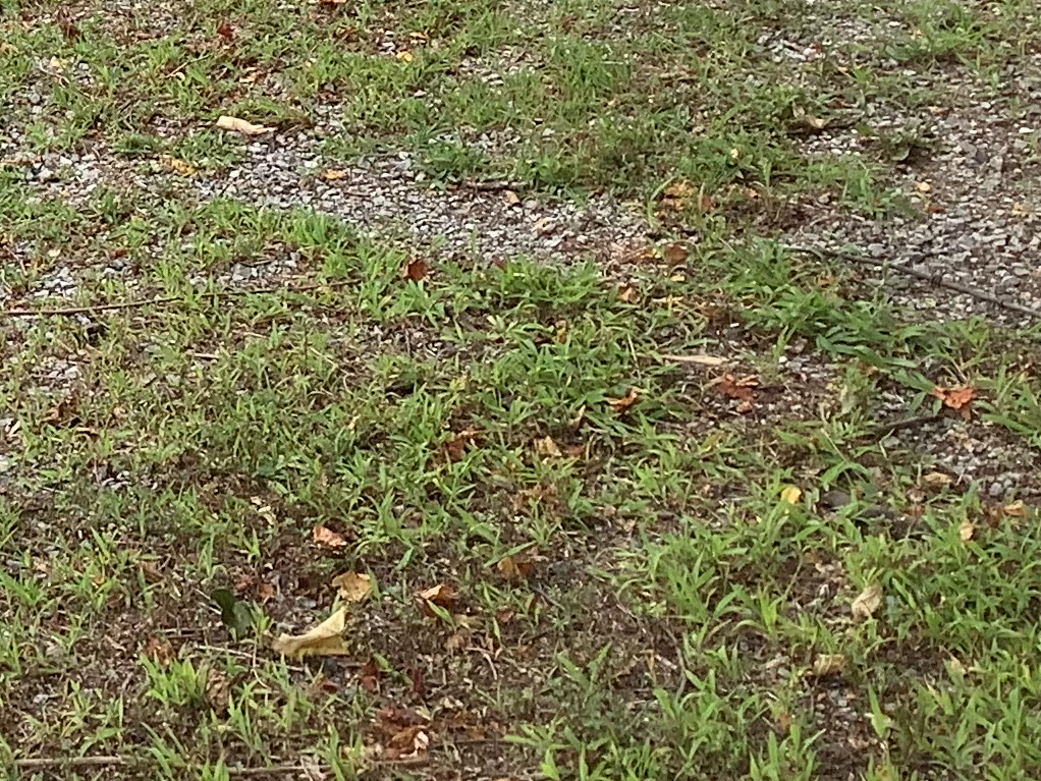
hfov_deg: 17.8
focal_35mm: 99
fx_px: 2978
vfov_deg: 14.2
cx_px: -519
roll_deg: +2.1
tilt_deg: -9.3
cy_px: -325
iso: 25
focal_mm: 3.3
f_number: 2.4
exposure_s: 1/135
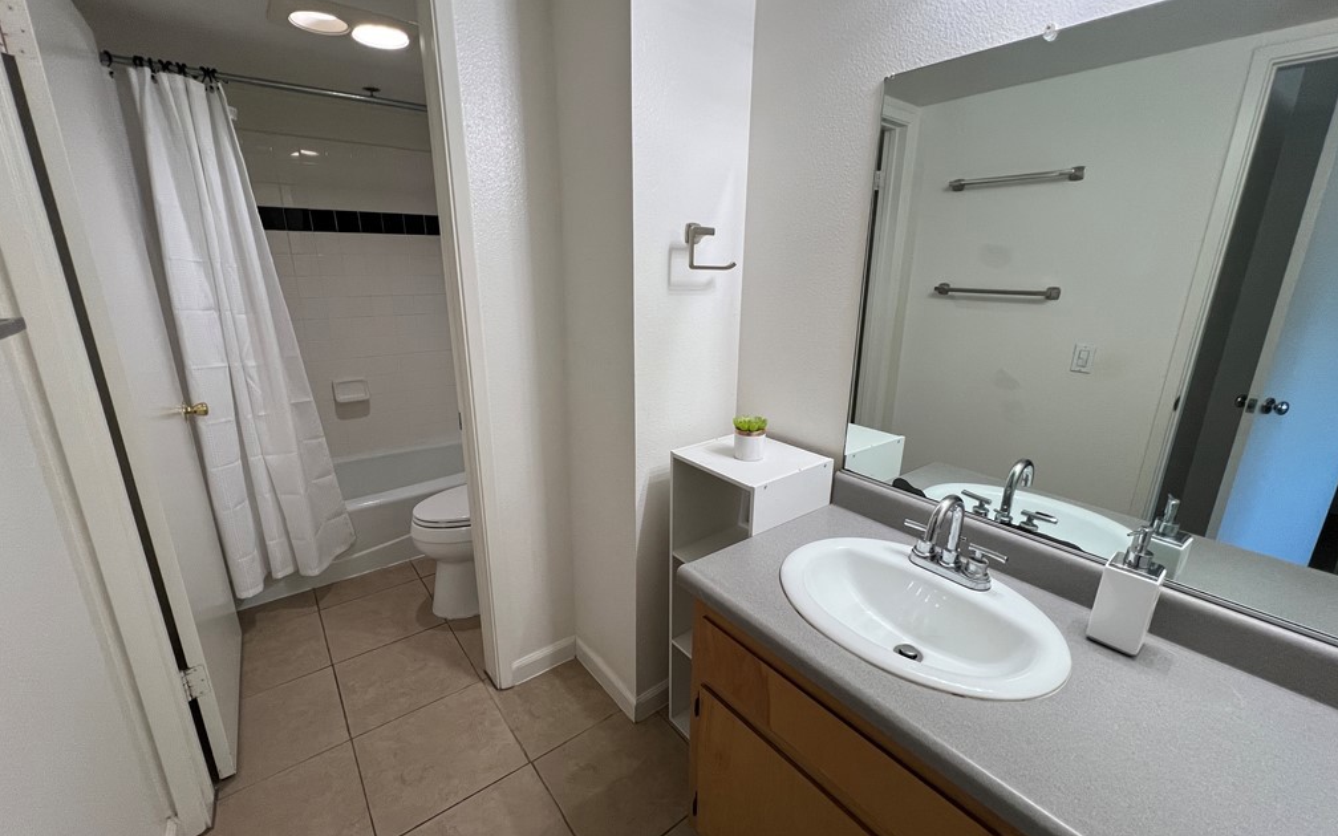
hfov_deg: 105.3
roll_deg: +0.2
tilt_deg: -16.0
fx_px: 511
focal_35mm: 14
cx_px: 669
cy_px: 423
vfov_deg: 78.6
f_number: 1.8
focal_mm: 1.57
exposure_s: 1/120
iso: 160
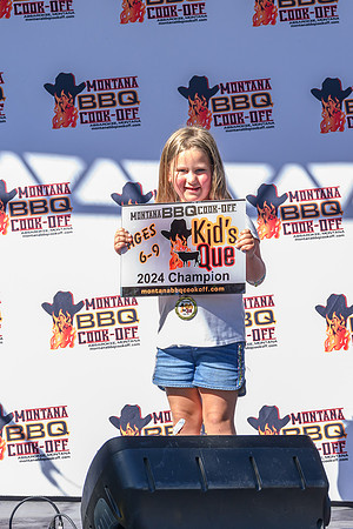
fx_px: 1667
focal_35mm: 113
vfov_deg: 18.0
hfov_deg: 12.1
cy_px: 156
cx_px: 153
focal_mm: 52
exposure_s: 1/500
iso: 400
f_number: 5
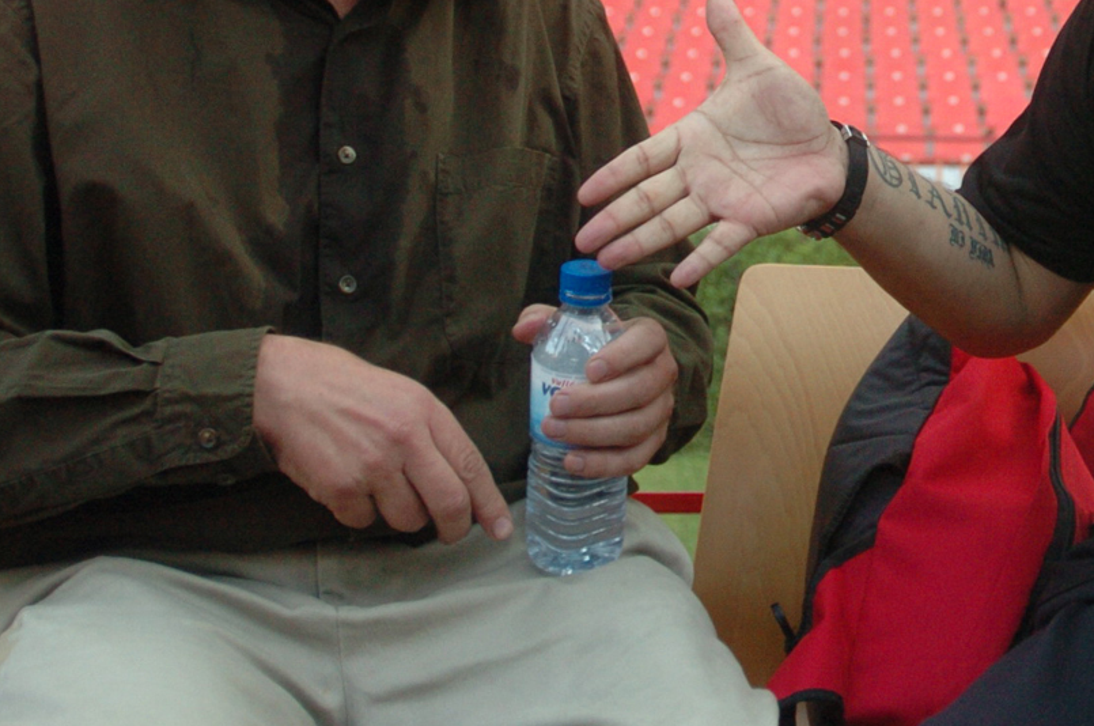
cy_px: 8
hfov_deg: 29.3
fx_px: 2002
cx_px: 978
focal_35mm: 66
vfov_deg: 19.9
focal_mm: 20
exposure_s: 1/400
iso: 500
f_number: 3.5
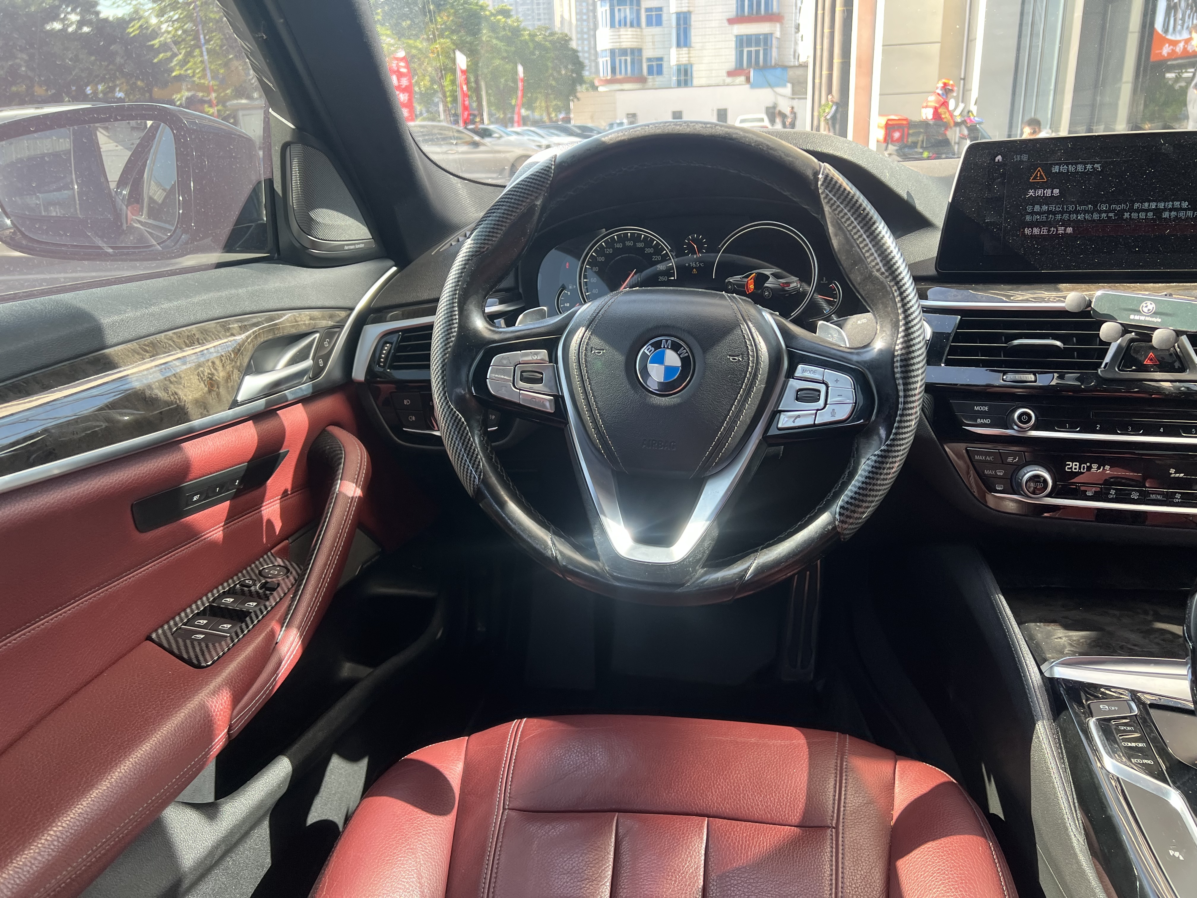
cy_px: 449
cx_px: 598
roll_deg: +1.2
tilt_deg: -20.3
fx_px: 899
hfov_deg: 67.3
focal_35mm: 26
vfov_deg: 53.1
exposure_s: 1/244
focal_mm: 5.7
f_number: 1.5
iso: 100
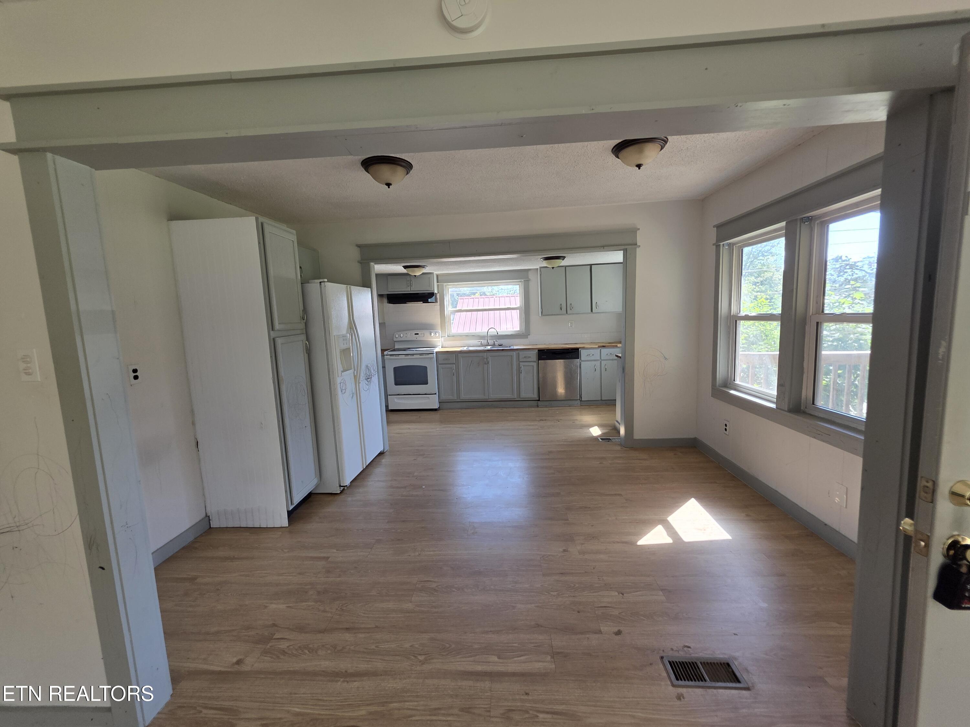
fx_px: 364
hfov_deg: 106.2
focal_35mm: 13
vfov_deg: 89.9
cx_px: 485
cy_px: 364
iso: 50
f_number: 1.9
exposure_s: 1/120
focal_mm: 2.2
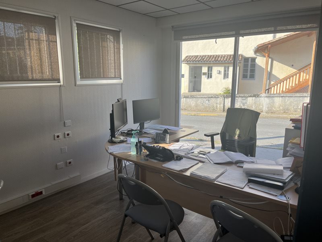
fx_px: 242
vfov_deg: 53.1
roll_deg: -1.0
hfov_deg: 67.3
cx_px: 161
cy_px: 121
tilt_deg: -10.6
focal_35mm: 26
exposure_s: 1/598
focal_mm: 5.1
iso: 50
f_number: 1.6
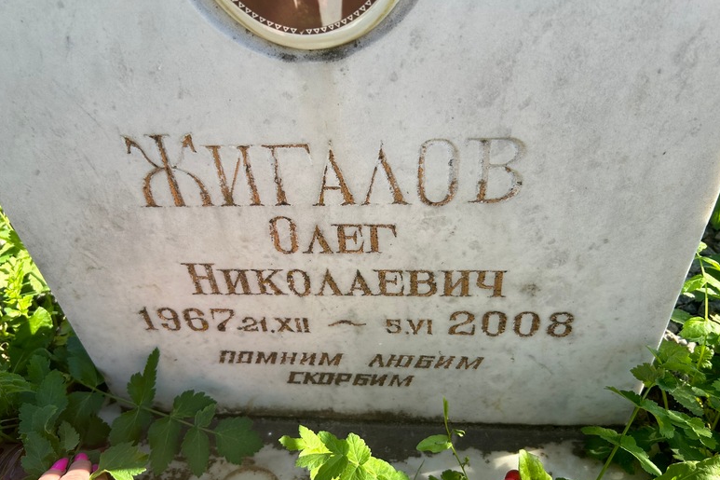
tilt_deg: -38.4
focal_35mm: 28
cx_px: 358
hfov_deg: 65.5
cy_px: 233
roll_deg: +4.5
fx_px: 560
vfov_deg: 46.4
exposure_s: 1/1224
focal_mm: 5.7
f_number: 1.5
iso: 50
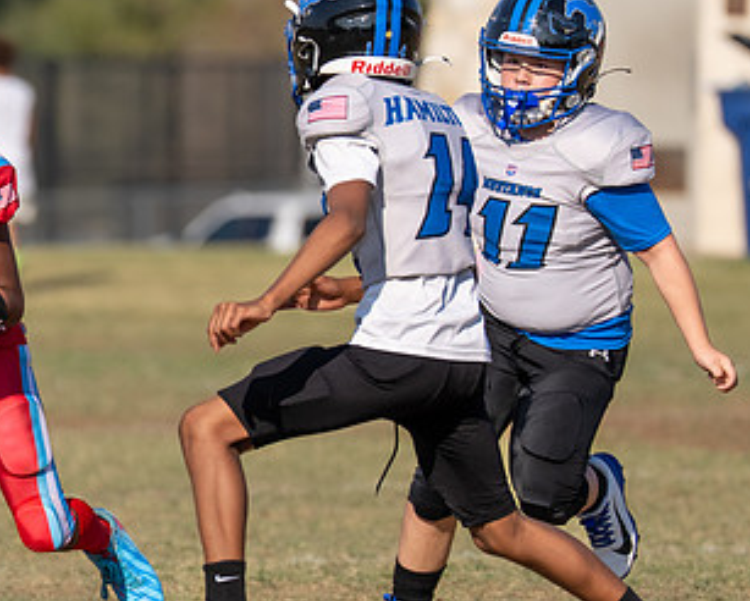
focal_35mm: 641
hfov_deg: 3.0
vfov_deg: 2.4
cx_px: -49
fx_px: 14237
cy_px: 313
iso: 125
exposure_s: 1/3200
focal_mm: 200
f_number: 3.2
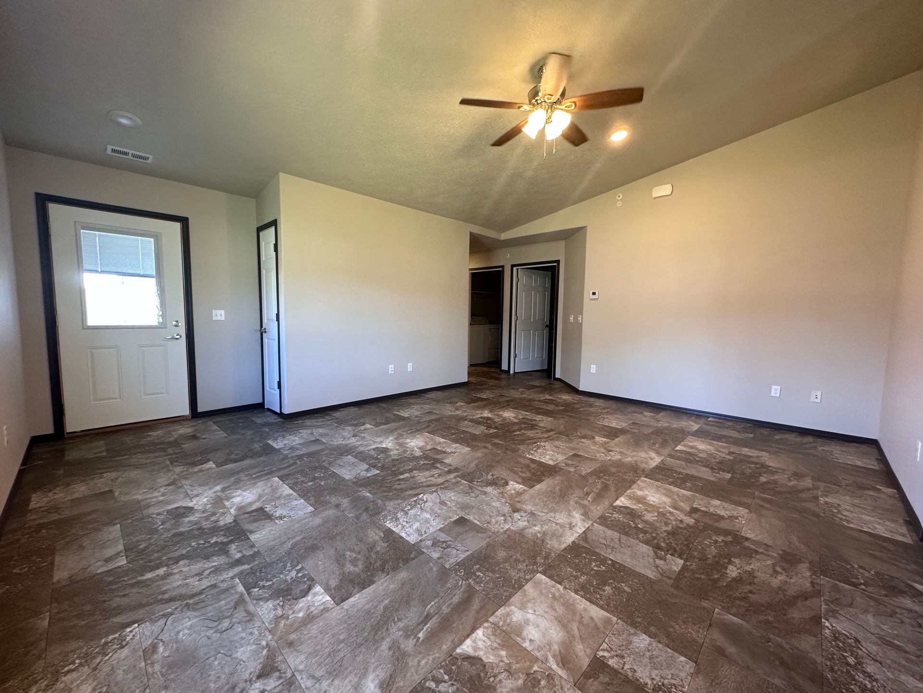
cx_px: 462
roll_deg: -1.3
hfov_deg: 102.1
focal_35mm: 14
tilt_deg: -5.0
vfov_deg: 85.7
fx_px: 373
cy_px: 346
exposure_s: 1/60
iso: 200
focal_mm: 2.22
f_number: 2.2
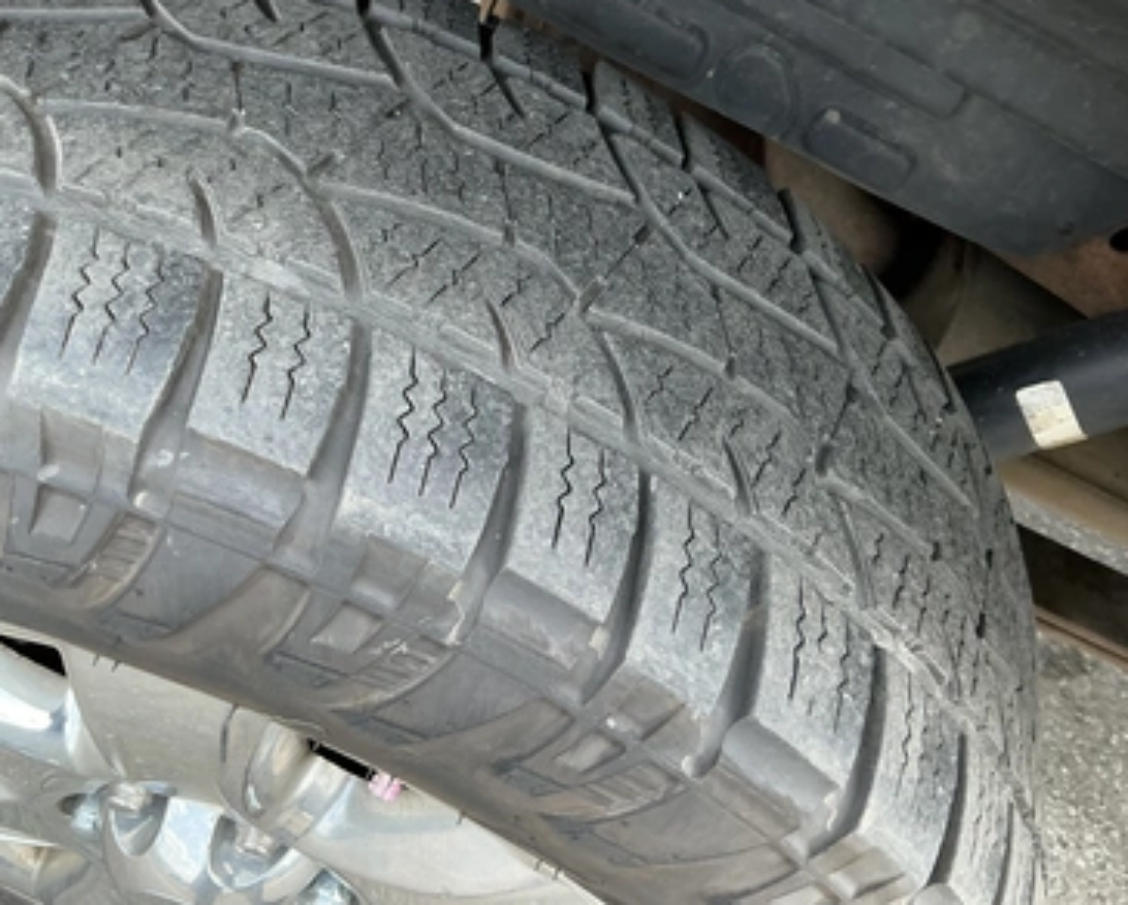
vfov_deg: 48.6
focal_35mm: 30
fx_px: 1003
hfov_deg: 58.7
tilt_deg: -50.9
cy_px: 443
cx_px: 542
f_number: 1.8
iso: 32
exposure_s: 1/125
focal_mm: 3
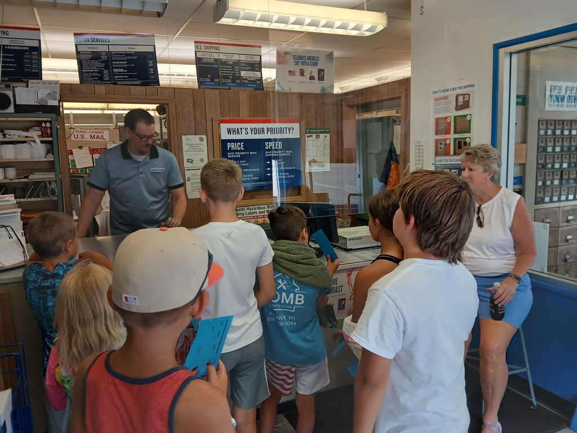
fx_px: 433
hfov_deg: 67.3
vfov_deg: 53.1
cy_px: 216
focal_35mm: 26
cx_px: 288
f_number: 1.8
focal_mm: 3.98
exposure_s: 1/60
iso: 200
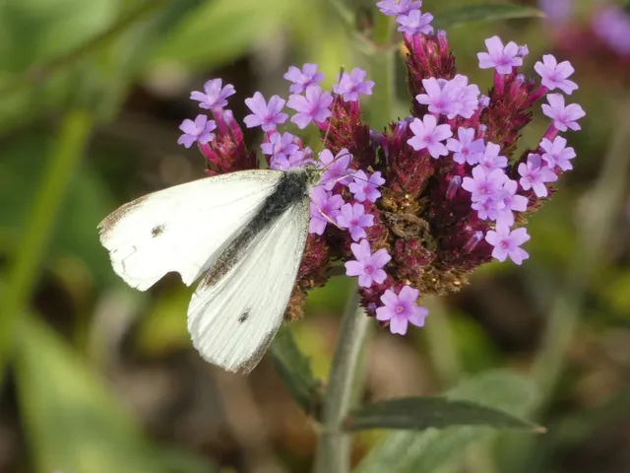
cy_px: 236
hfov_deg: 5.7
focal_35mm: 350
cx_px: 315
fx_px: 6370
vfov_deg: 4.2
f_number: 5.6
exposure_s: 1/100
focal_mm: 62.7
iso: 80
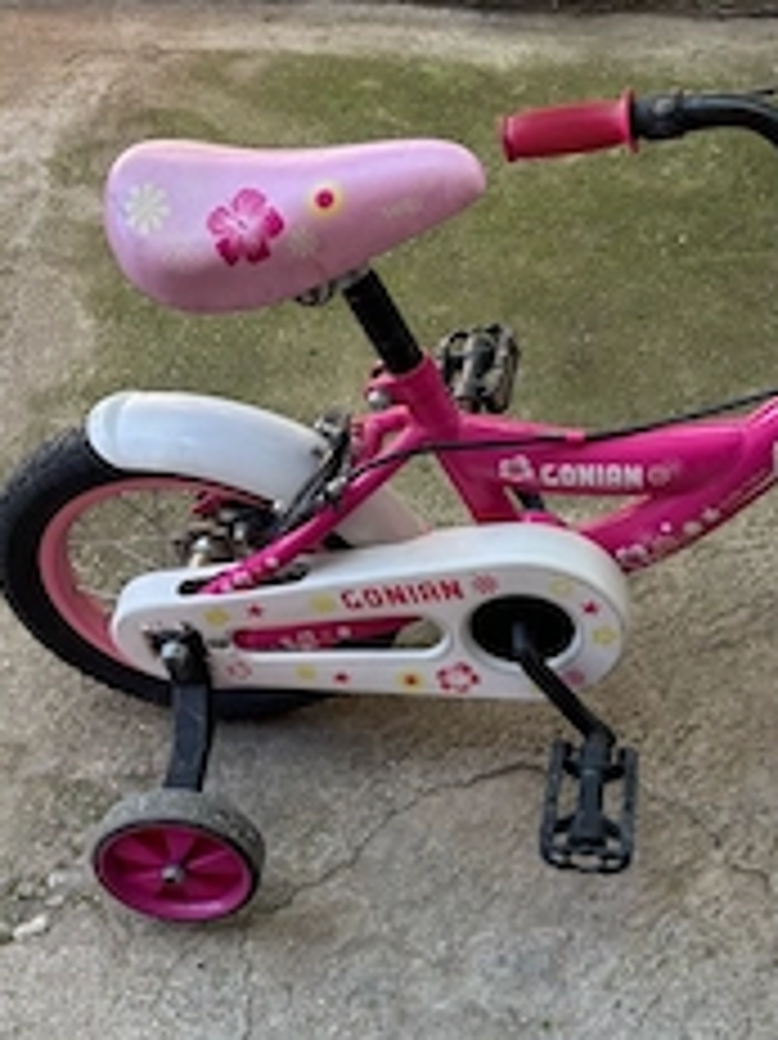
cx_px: 576
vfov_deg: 42.0
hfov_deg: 31.6
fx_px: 1350
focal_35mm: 45
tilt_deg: -44.4
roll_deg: -1.2
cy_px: 432
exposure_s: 1/164
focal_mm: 5.96
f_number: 1.6
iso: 50
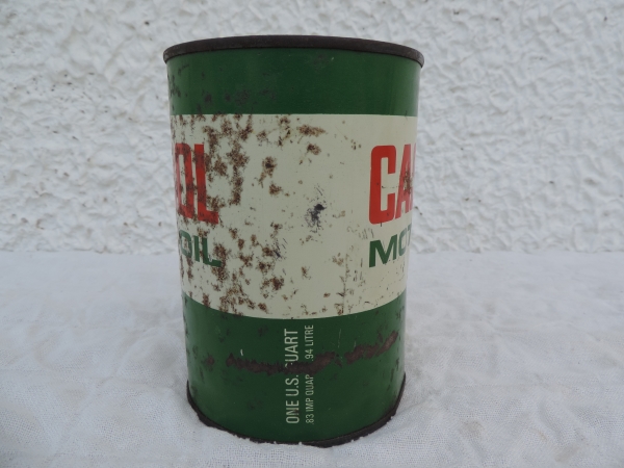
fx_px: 433
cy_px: 234
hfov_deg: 71.6
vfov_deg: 56.8
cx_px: 312
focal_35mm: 24
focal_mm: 4.3
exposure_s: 1/500
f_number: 3
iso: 80
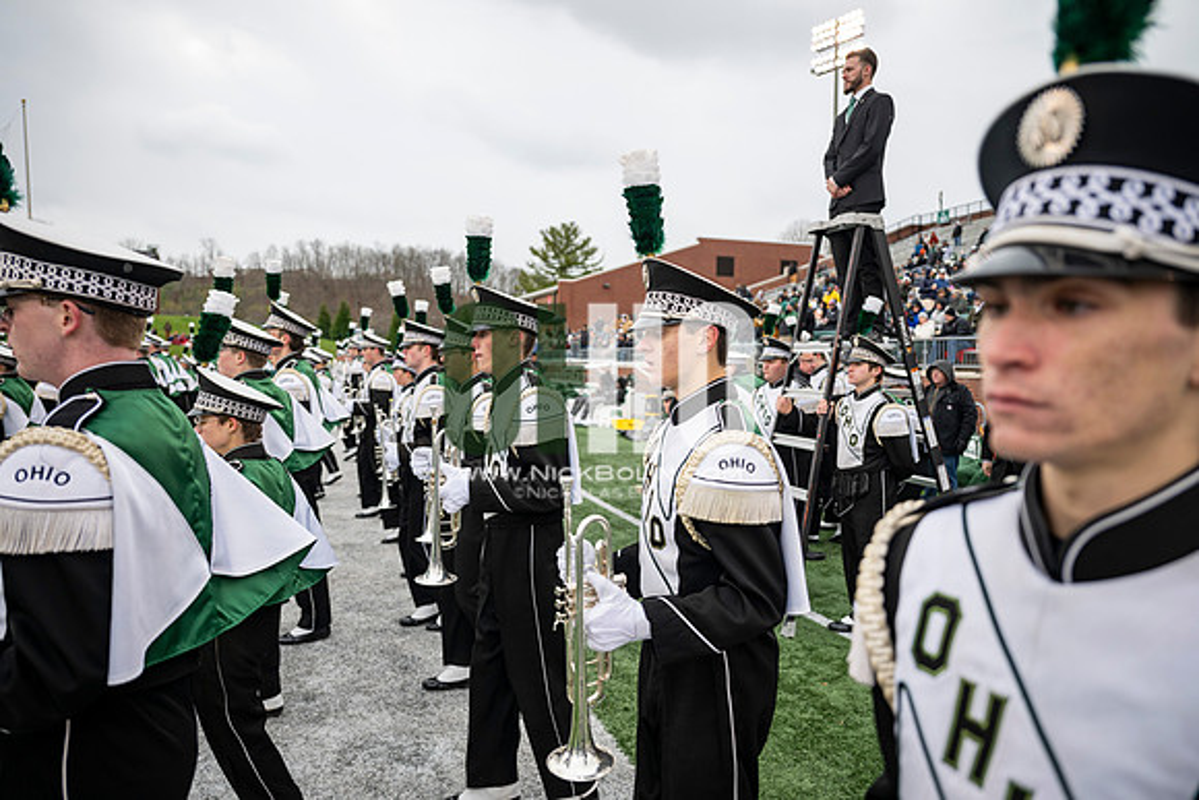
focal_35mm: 24
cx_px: 600
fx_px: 799
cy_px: 400
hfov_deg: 73.7
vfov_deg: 53.2
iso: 160
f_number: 2.8
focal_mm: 24
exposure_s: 1/500
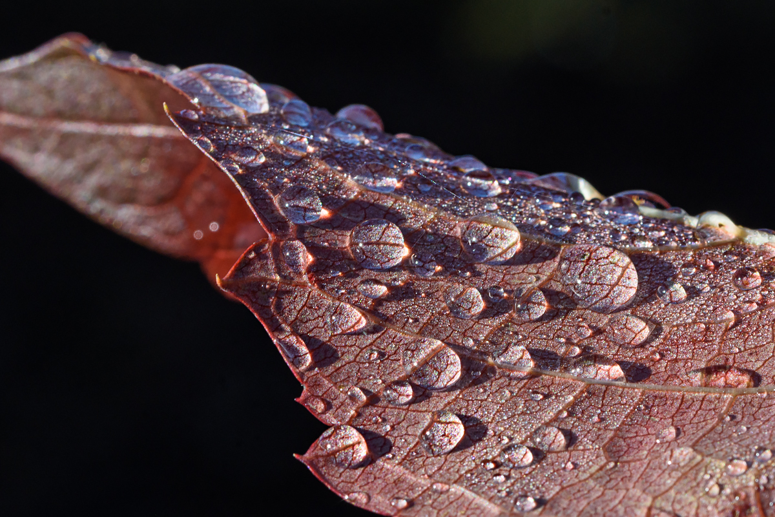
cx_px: 388
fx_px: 2906
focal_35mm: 135
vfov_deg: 10.2
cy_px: 258
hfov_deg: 15.2
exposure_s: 1/320
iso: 200
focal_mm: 90
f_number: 14
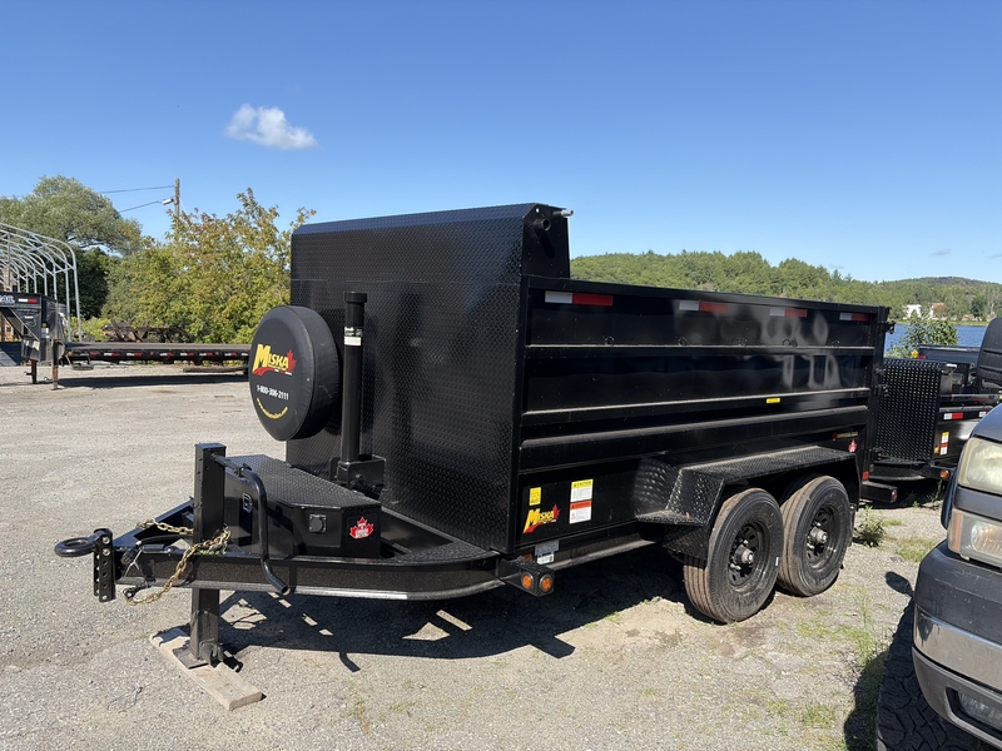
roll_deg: -1.9
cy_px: 376
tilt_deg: -2.4
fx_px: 753
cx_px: 501
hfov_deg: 67.3
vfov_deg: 53.1
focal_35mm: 26
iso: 50
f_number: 1.6
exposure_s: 1/2283
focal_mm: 5.96
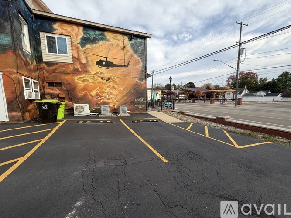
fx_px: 118
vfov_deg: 85.7
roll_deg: +2.6
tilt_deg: -6.7
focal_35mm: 14
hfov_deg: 102.1
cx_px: 146
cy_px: 109
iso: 40
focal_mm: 2.22
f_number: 2.2
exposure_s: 1/770
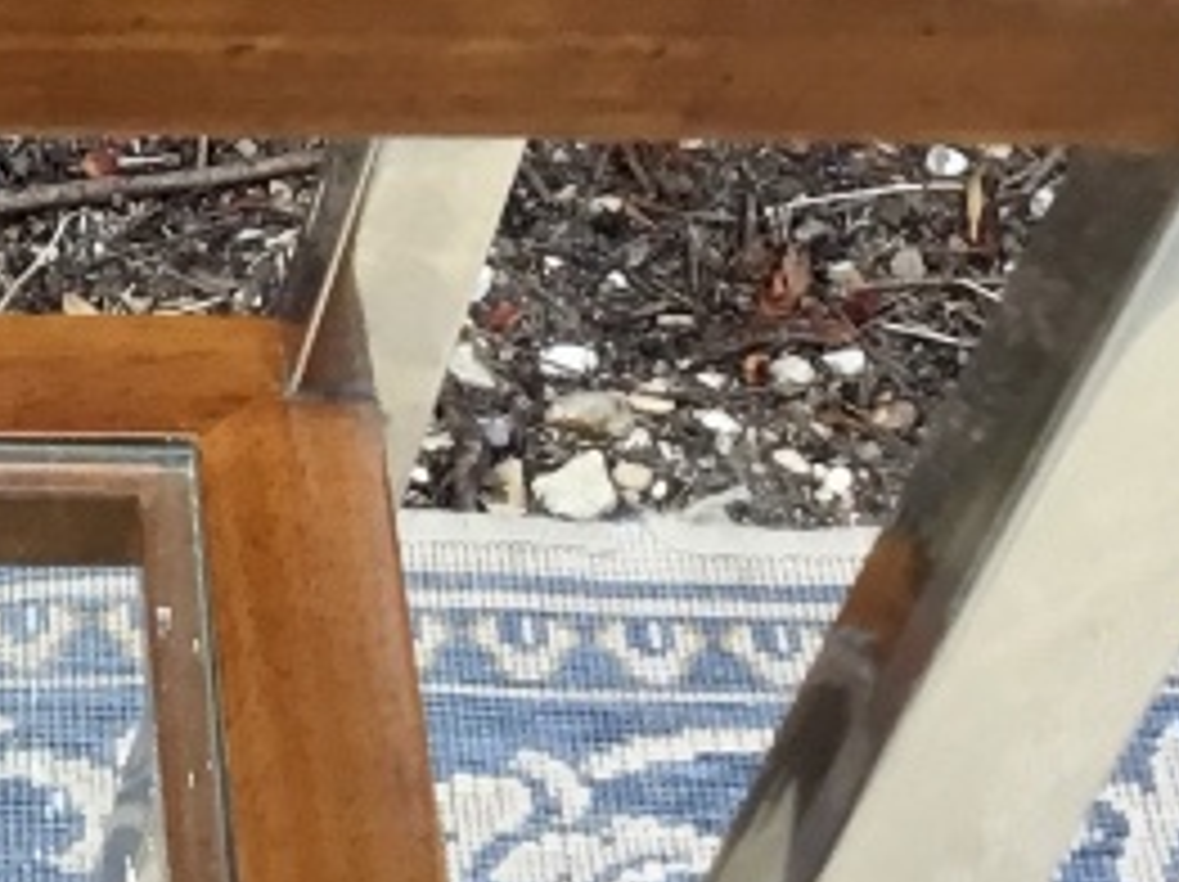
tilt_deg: -32.9
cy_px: -297
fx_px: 4832
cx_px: -94
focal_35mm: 142
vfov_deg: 10.2
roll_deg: -1.6
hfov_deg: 13.6
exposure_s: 1/33
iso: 32
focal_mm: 3.3
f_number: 2.4
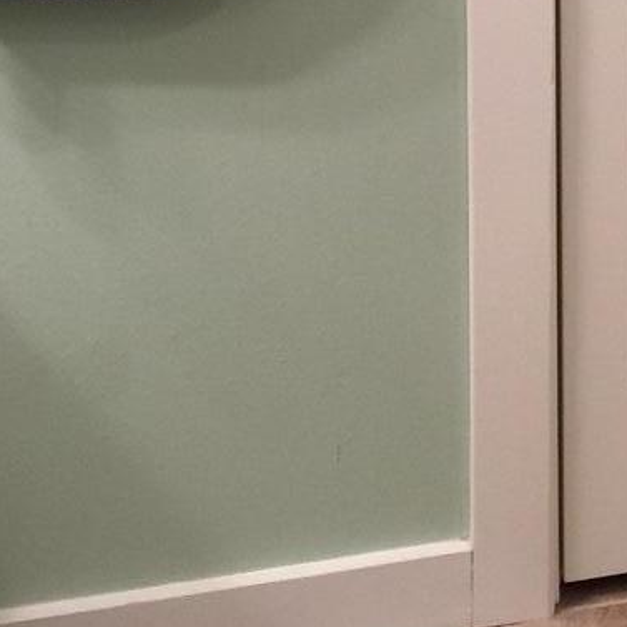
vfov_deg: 14.4
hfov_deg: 15.2
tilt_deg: -8.6
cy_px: -368
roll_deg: -0.6
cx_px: 747
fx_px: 2275
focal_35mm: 111
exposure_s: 1/15
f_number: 2.2
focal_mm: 4.15
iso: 40
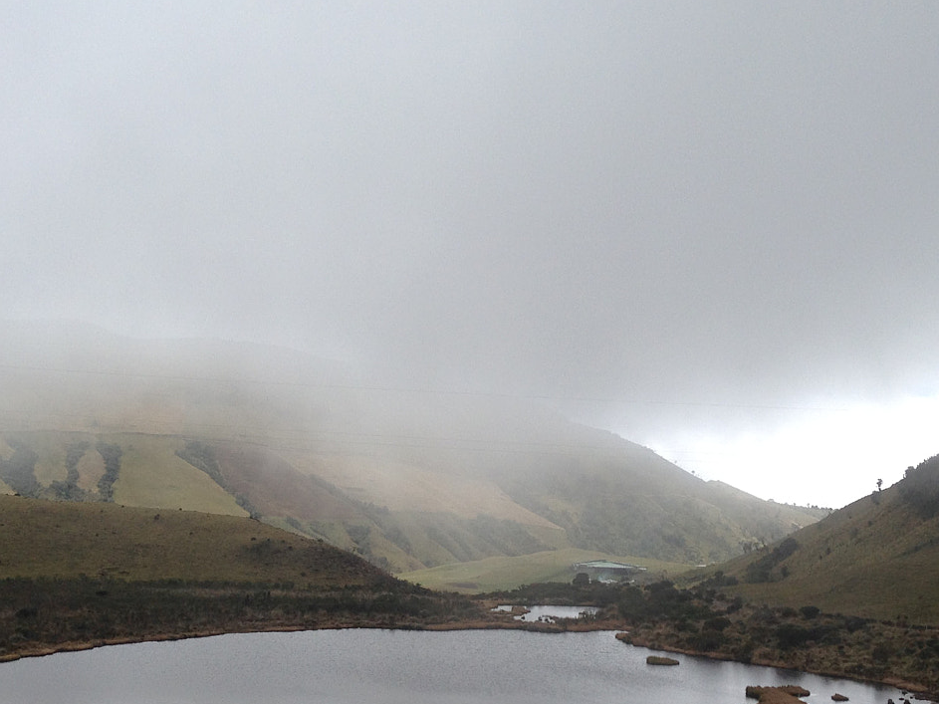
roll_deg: -1.5
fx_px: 1519
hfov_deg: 34.3
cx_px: 437
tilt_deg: -1.5
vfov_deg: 25.8
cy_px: 528
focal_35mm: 56
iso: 50
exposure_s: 1/1261
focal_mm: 4.12
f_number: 2.4
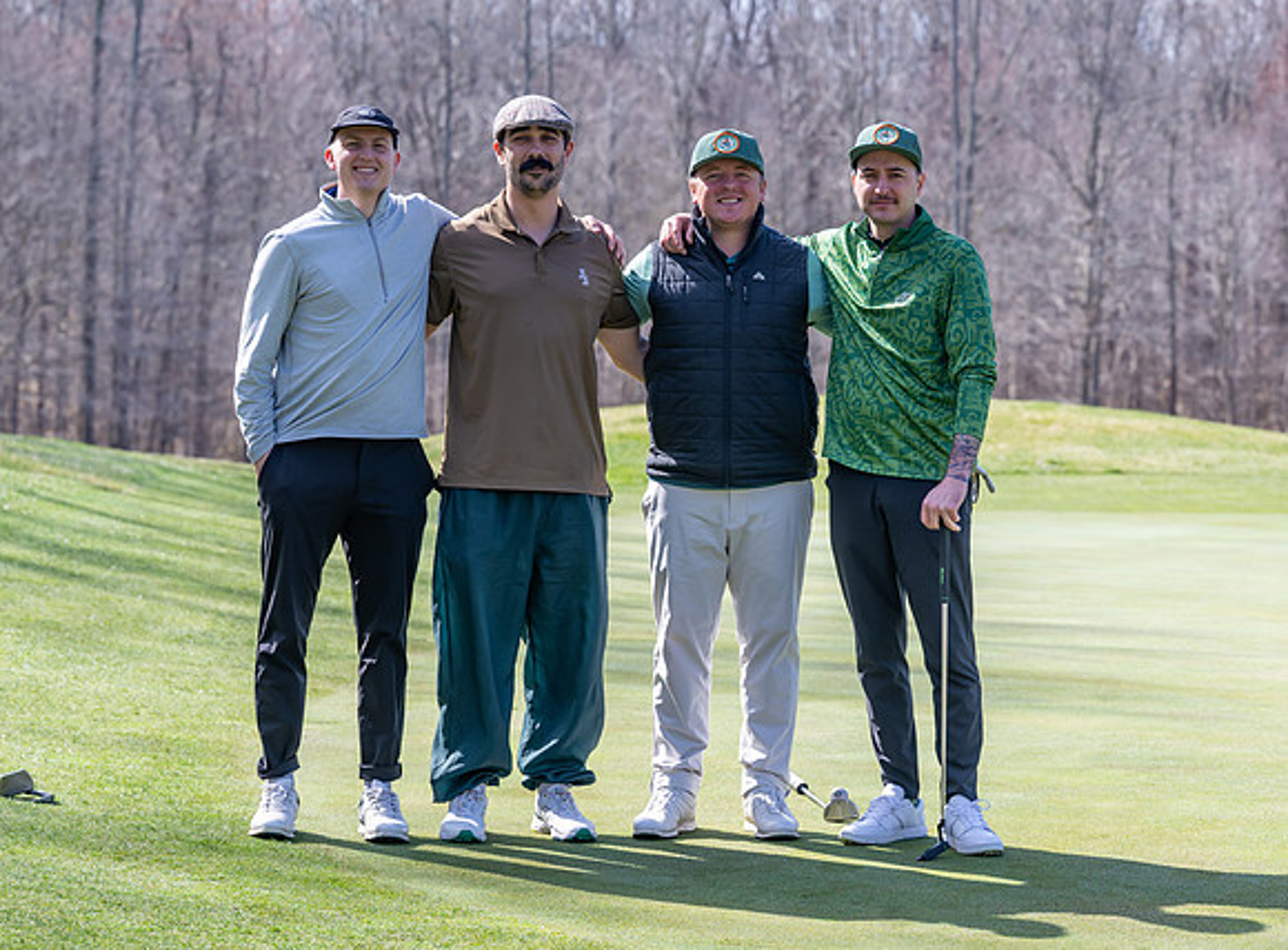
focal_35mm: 124
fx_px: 4594
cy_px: 526
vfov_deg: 11.8
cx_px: 712
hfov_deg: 16.0
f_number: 5
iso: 160
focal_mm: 93
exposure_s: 1/500
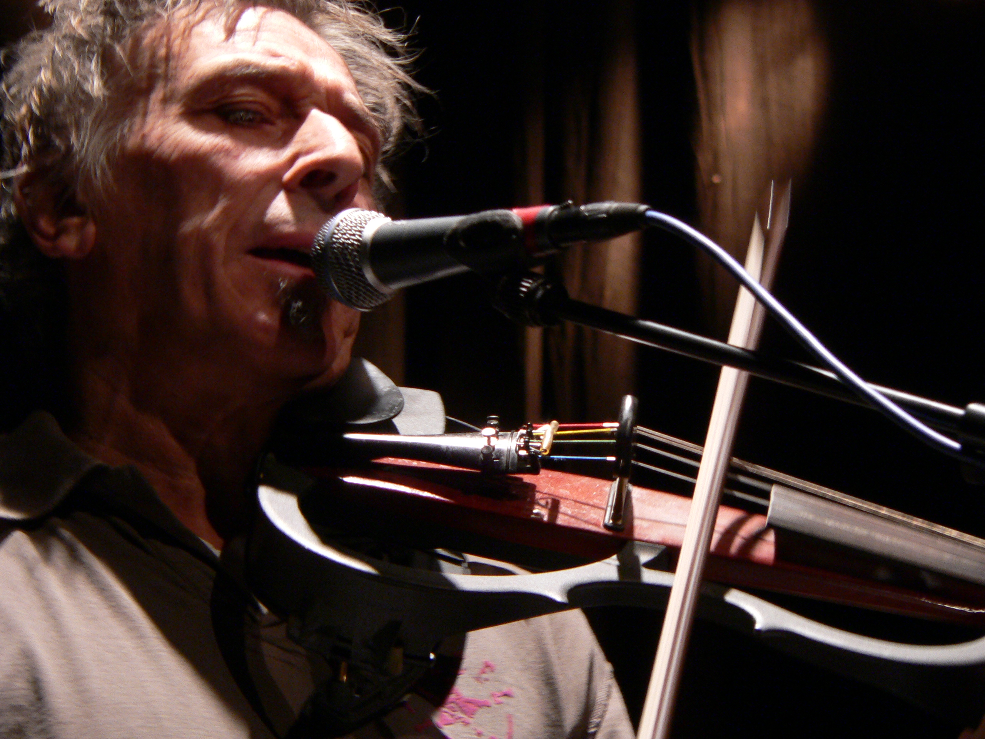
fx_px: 6232
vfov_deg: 6.8
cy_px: 370
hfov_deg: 9.0
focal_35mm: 219
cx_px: 492
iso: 200
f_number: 4.6
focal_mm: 36.4
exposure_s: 1/20
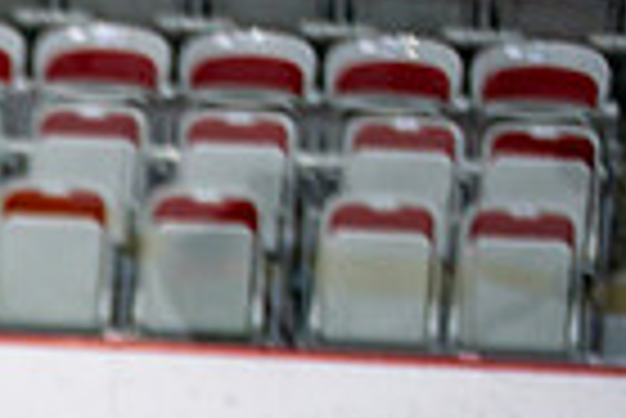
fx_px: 8721
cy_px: 852
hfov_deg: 4.1
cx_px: -576
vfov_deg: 2.7
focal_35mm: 501
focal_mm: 120
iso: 640
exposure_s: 1/640
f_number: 2.8
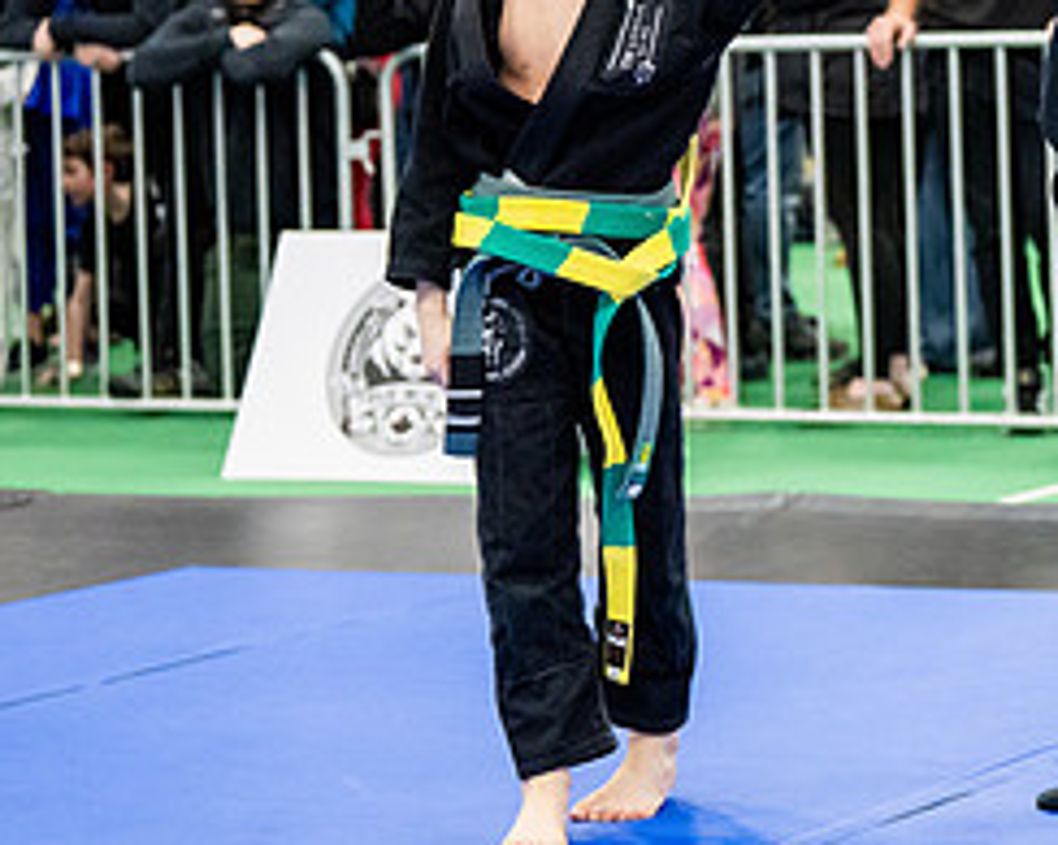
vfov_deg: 9.9
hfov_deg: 12.2
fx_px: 4883
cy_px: 171
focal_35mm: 156
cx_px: 1114
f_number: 2.8
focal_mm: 70
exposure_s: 1/500
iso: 6400
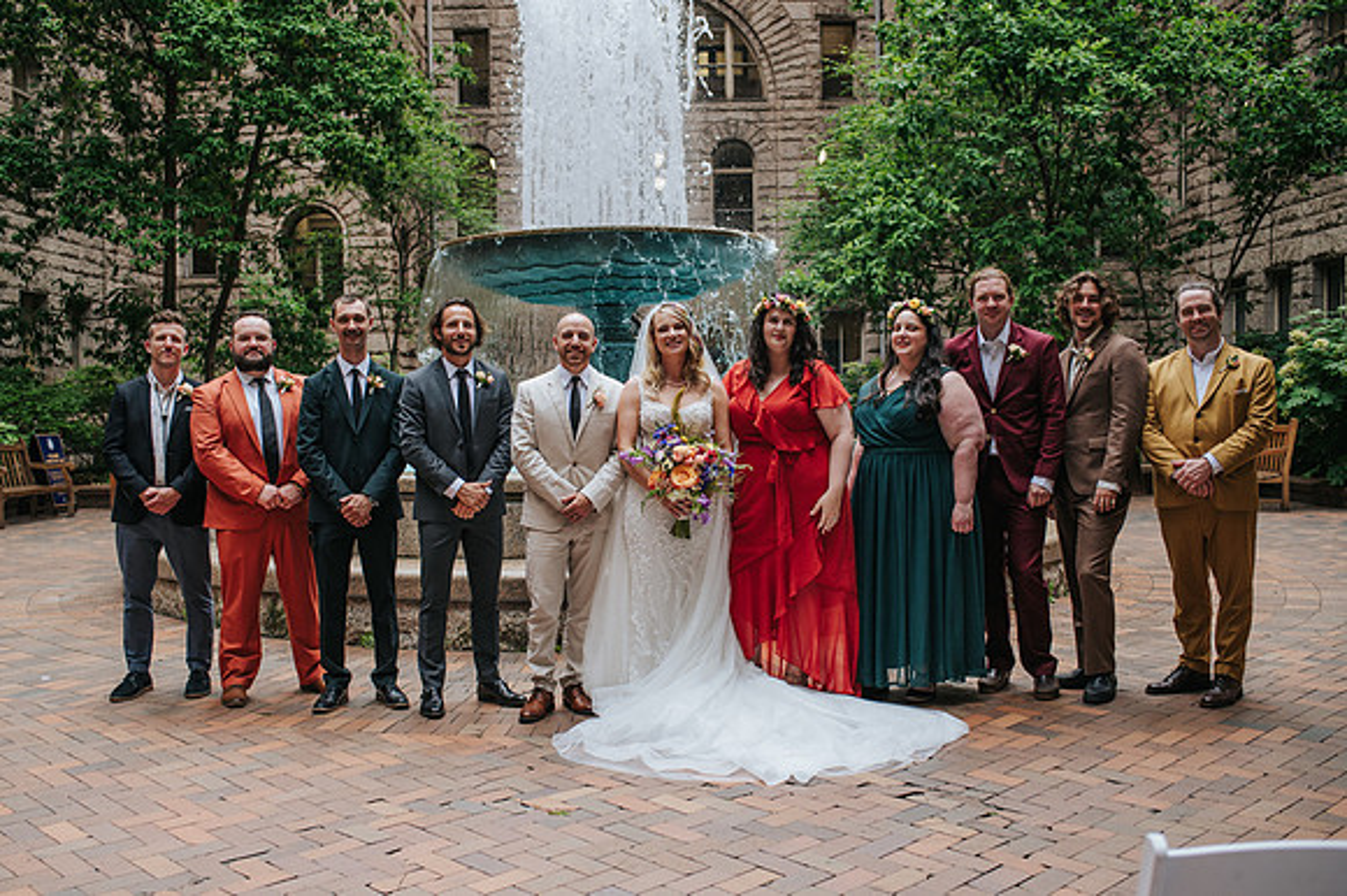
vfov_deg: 35.3
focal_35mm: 38
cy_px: 483
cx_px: 646
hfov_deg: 51.1
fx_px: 1410
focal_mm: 35
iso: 560
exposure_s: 1/400
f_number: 3.2
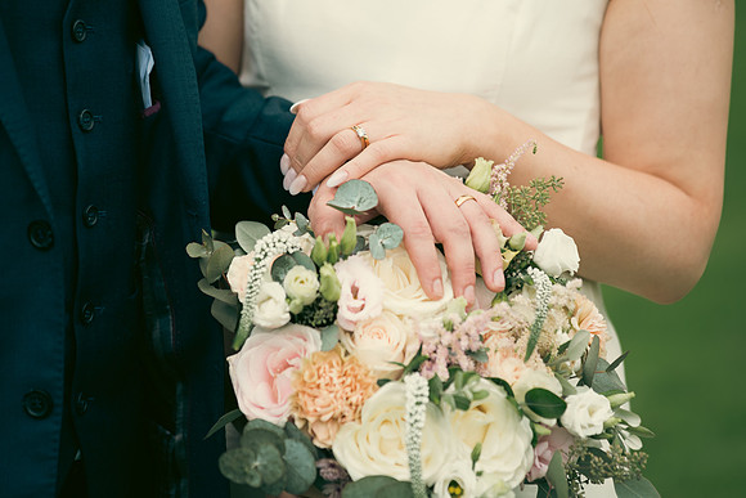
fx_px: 4145
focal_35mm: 200
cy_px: 249
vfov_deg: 6.9
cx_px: 373
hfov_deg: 10.3
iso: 160
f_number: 3.5
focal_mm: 200
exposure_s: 1/320
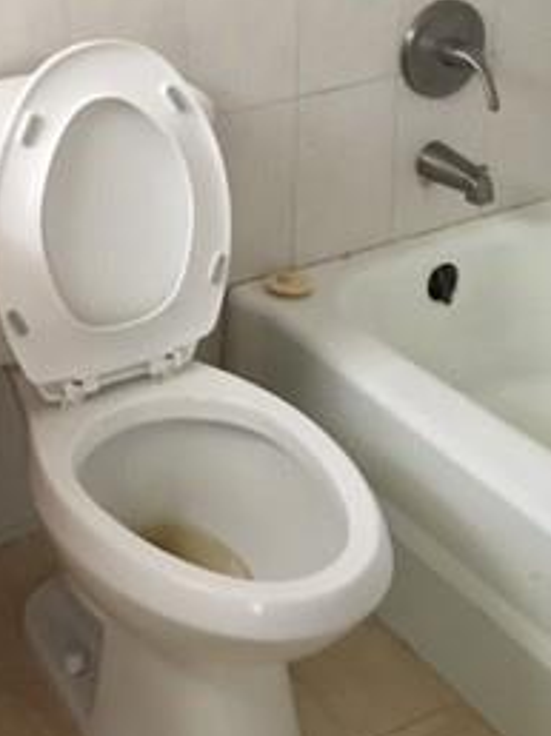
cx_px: 26
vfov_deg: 26.1
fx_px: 1531
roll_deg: +0.8
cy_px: 68
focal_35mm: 72
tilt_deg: -19.5
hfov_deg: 19.9
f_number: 2.2
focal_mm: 4.15
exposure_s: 1/24
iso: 200
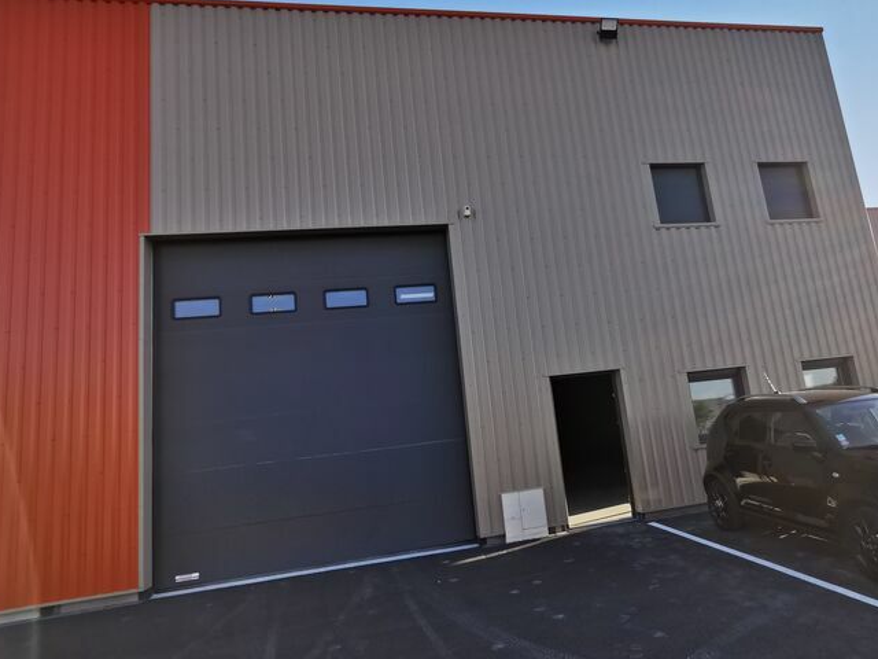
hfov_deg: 71.1
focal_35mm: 24
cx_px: 509
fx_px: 609
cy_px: 319
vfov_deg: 56.8
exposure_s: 1/873
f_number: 2.2
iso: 50
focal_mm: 2.35
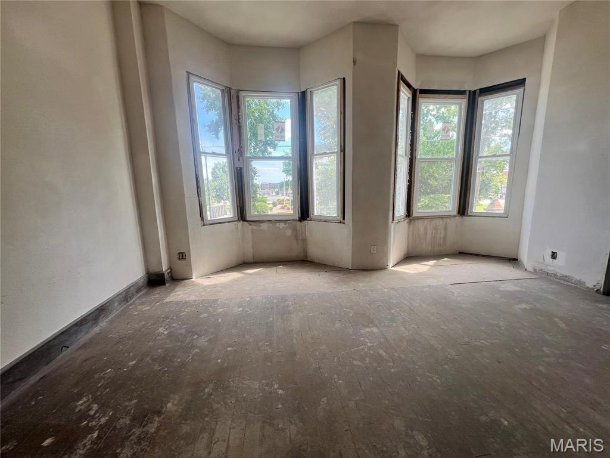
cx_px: 305
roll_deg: +1.2
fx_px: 229
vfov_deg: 89.9
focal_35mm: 13
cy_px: 229
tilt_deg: -8.8
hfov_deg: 106.2
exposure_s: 1/118
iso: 32
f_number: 1.8
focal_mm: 1.57
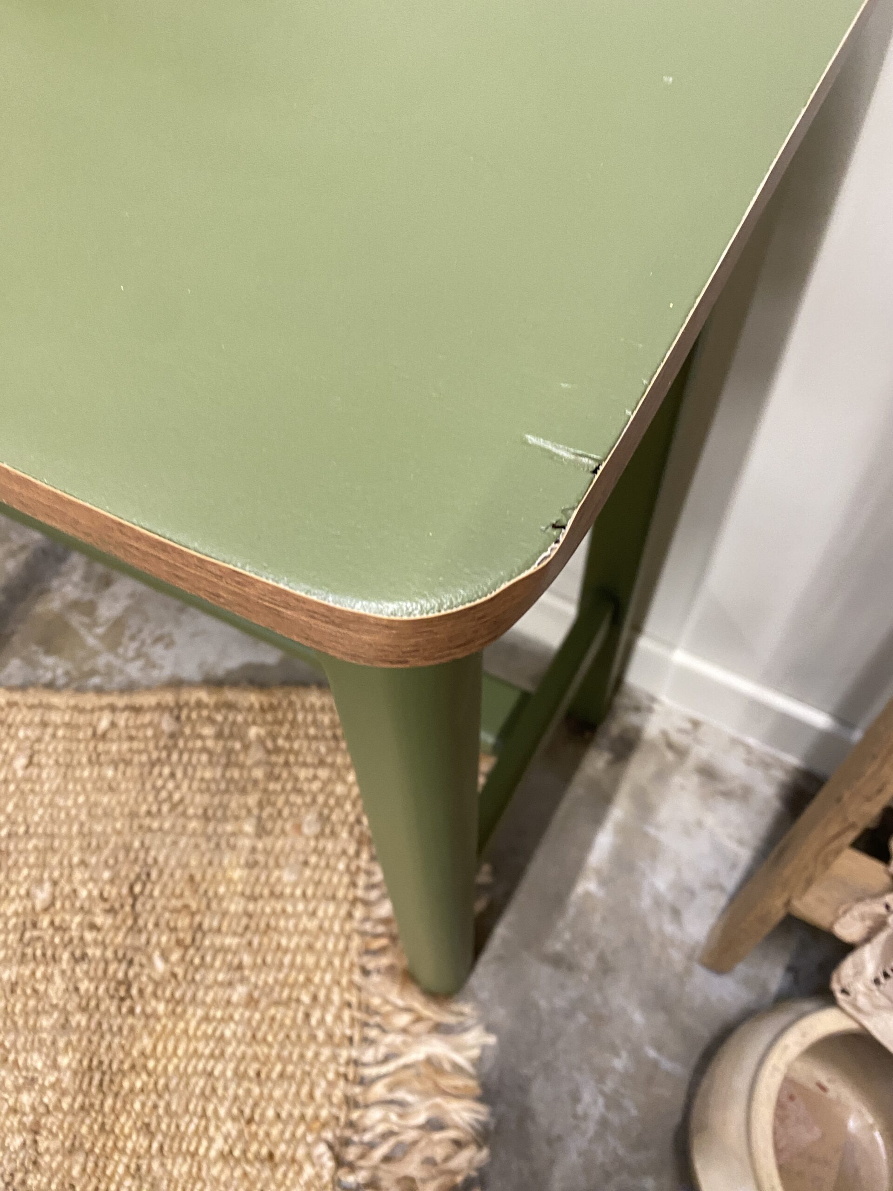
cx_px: 446
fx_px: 860
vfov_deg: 69.4
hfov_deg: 54.9
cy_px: 596
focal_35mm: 25
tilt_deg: -54.8
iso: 400
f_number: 1.8
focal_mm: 4.25
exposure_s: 1/33
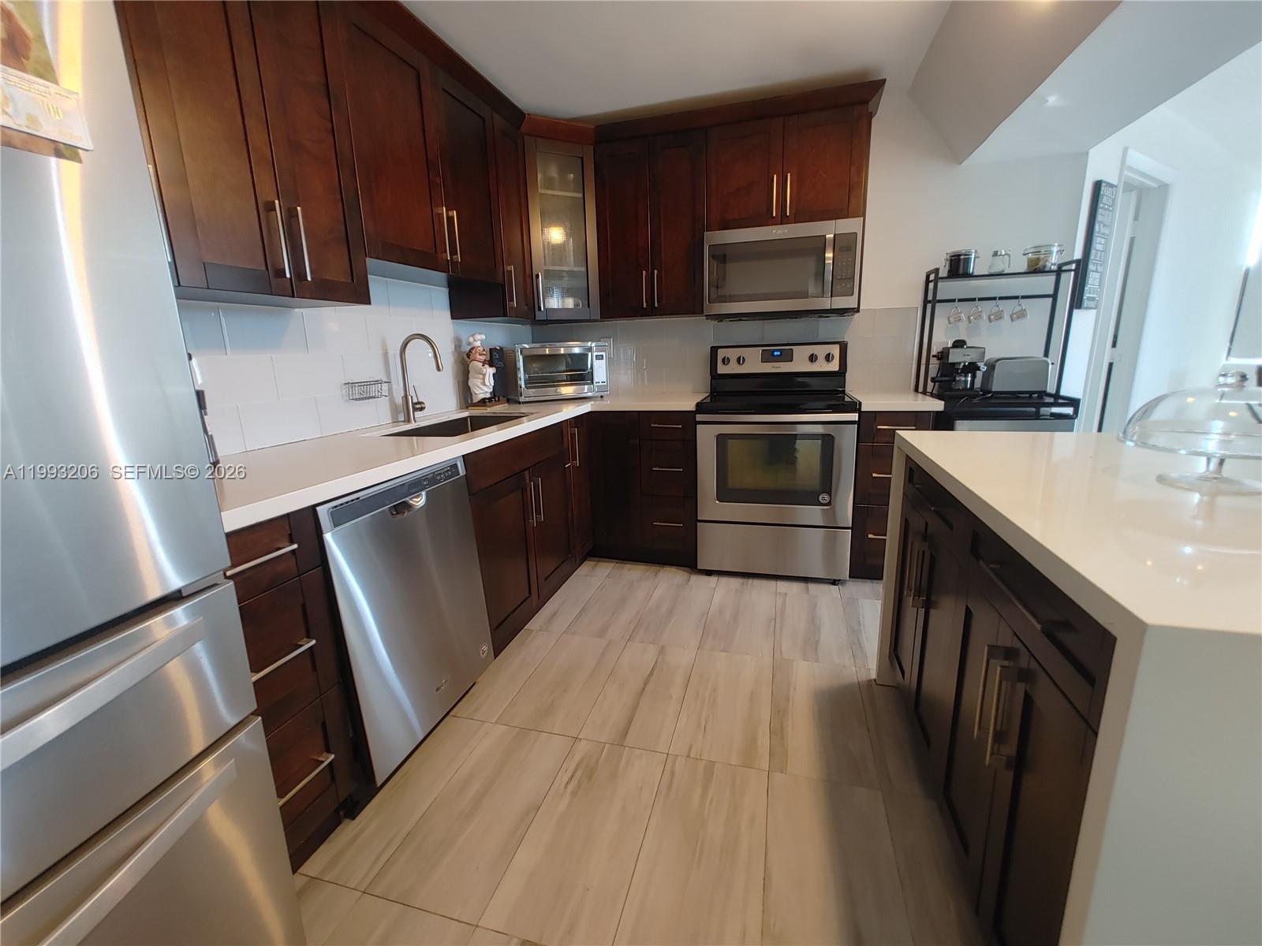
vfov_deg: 81.7
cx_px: 631
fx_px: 547
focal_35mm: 15
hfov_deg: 98.2
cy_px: 473
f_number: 1.9
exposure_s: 1/24
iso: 100
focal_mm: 1.78
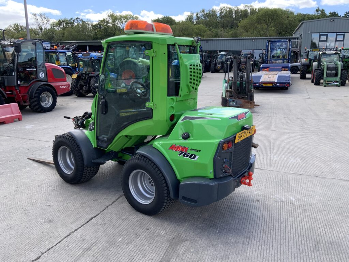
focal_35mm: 29
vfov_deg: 48.2
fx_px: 292
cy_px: 131
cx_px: 174
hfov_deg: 61.7
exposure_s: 1/486
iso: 16
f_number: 1.8
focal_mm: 3
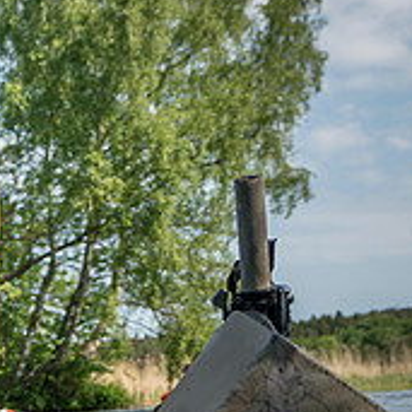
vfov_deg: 18.3
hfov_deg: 17.5
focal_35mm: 93
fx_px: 1252
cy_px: 381
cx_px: -121
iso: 400
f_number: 4
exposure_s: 1/2000
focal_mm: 28
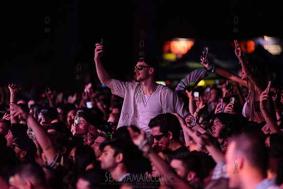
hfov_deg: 10.3
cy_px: 94
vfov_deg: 6.9
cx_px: 142
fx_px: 1573
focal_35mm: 200
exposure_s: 1/320
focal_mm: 200
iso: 6400
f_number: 3.2
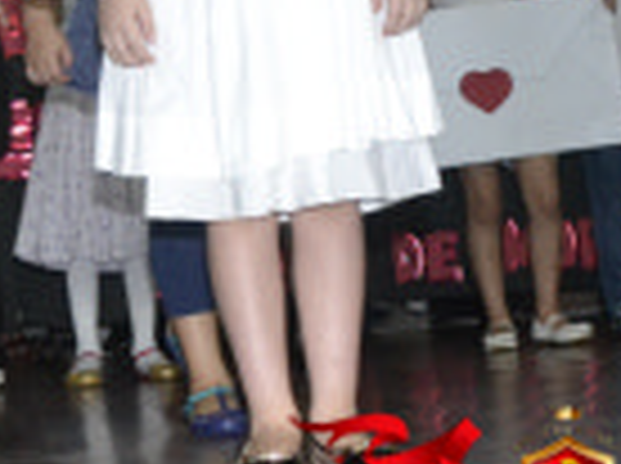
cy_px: -34
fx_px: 2436
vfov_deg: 10.7
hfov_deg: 13.9
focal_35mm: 136
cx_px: -202
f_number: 3.8
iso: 3200
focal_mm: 26
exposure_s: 1/60
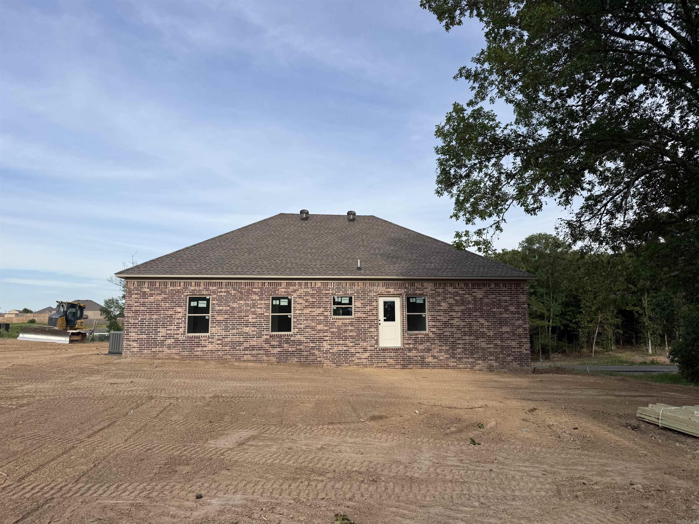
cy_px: 262
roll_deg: +0.4
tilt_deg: +7.6
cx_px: 350
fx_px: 485
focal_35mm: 24
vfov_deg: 56.8
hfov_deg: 71.6
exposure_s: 1/2907
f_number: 1.78
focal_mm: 6.76
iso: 80
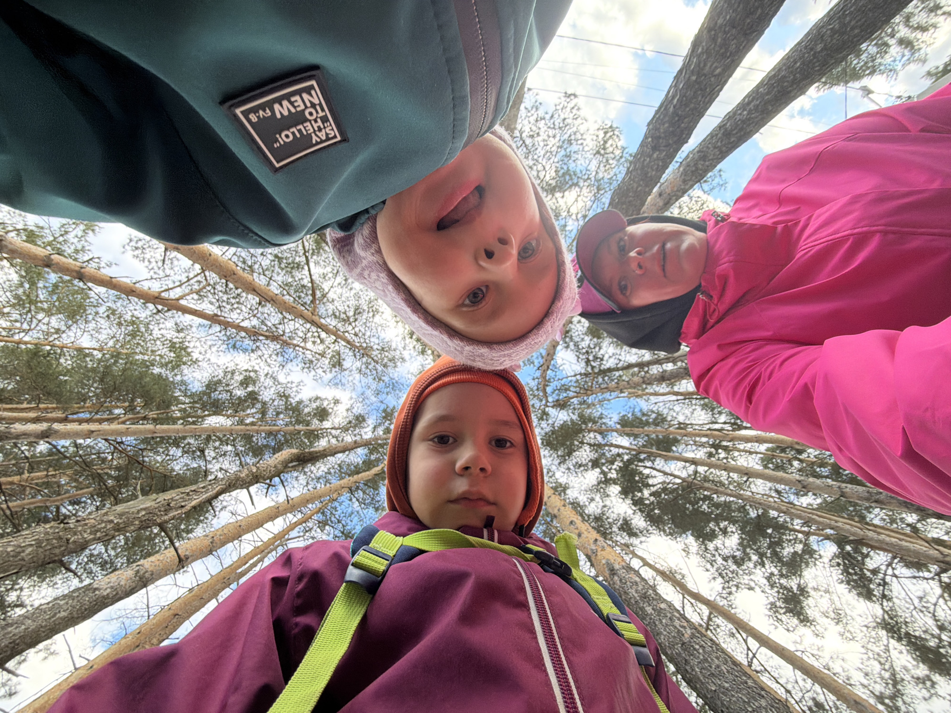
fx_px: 385
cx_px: 476
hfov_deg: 102.1
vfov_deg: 85.7
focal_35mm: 14
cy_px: 356
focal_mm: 2.22
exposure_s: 1/121
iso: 125
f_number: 2.2
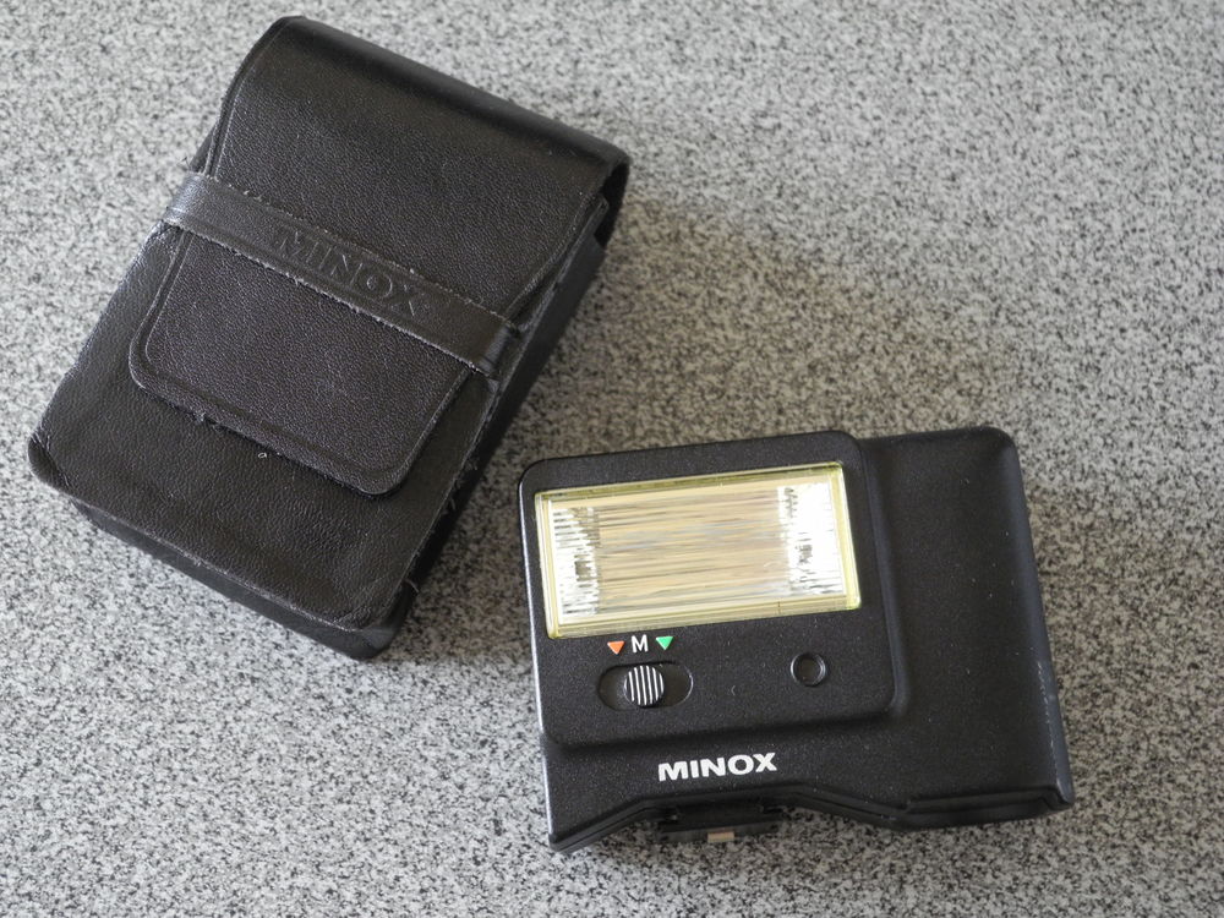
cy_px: 459
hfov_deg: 31.7
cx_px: 612
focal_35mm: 61
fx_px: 2157
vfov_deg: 24.0
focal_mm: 13
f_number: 3.5
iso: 400
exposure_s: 1/21
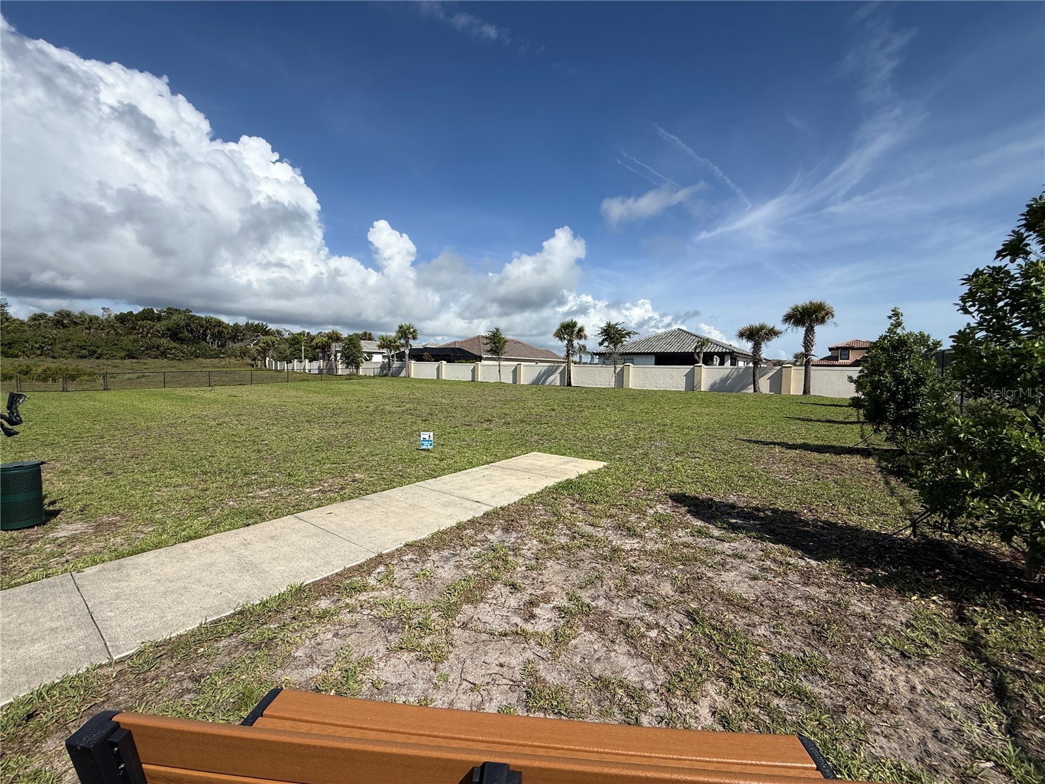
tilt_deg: -3.0
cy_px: 392
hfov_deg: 102.1
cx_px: 522
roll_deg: -0.9
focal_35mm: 14
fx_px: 423
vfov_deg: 85.7
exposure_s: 1/4425
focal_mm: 2.22
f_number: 2.2
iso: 50
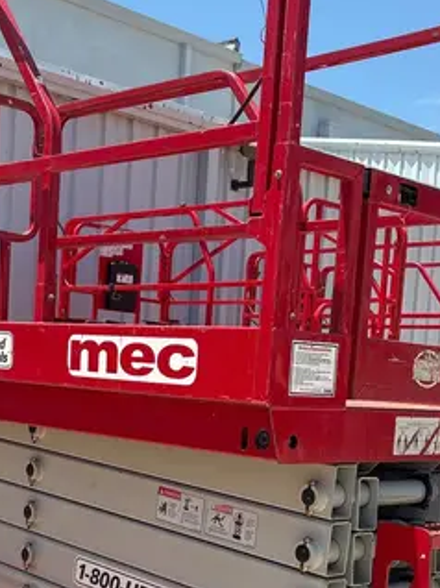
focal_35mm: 60
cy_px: 469
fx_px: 1018
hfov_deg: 24.3
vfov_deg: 31.4
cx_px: 168
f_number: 1.6
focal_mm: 5.96
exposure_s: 1/2639
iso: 50
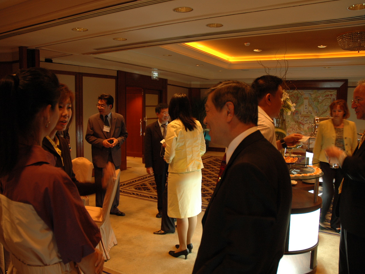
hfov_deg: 60.0
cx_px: 177
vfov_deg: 46.8
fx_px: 316
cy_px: 139
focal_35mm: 30
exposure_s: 1/20
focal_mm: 18
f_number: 3.5
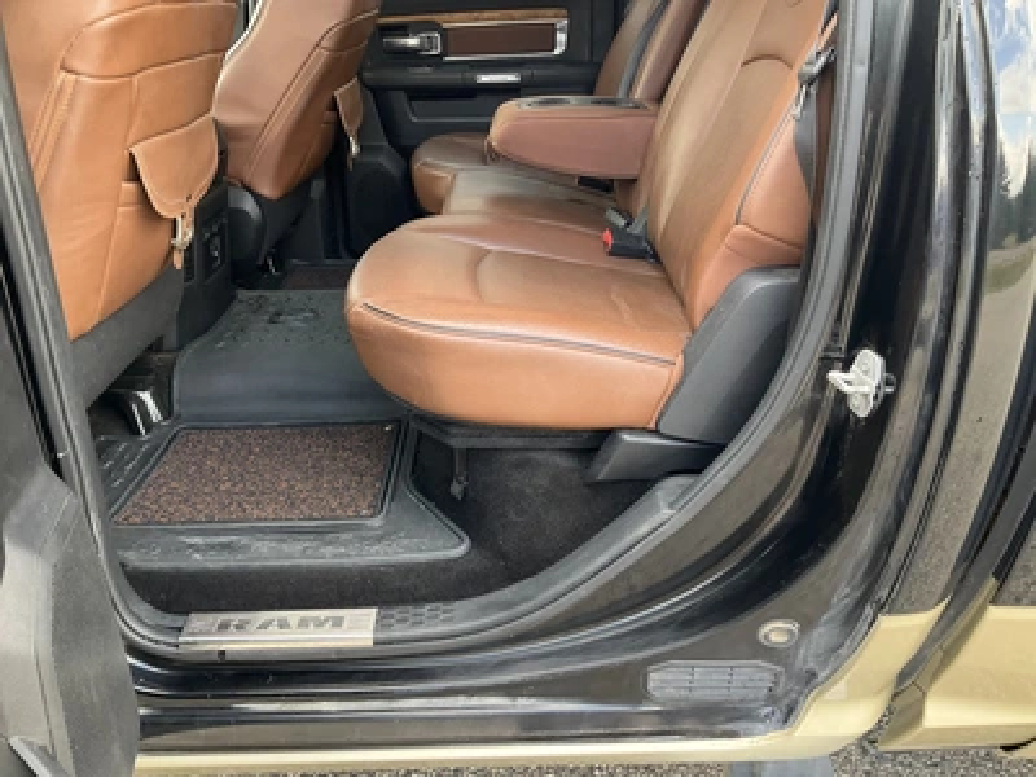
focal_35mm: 29
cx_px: 518
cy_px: 388
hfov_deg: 61.7
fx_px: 868
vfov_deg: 48.2
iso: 64
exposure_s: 1/122
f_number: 1.8
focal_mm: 3
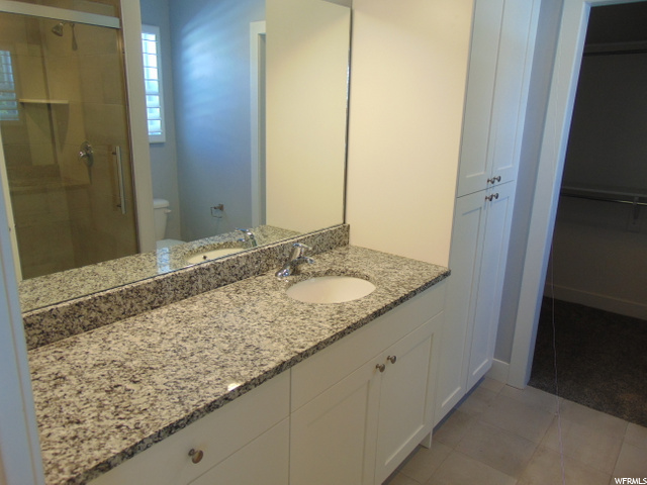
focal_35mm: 25
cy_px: 242
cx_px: 324
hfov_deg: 69.4
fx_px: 467
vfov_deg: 54.9
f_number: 3
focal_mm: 4.5
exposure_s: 1/30
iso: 80
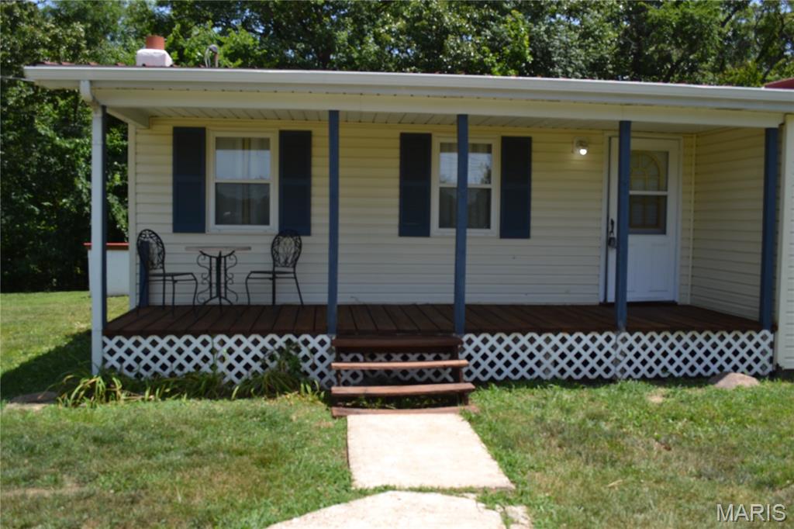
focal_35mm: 33
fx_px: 728
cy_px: 264
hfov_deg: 57.2
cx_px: 397
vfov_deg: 39.9
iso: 100
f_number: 7.1
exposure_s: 1/200
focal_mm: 22
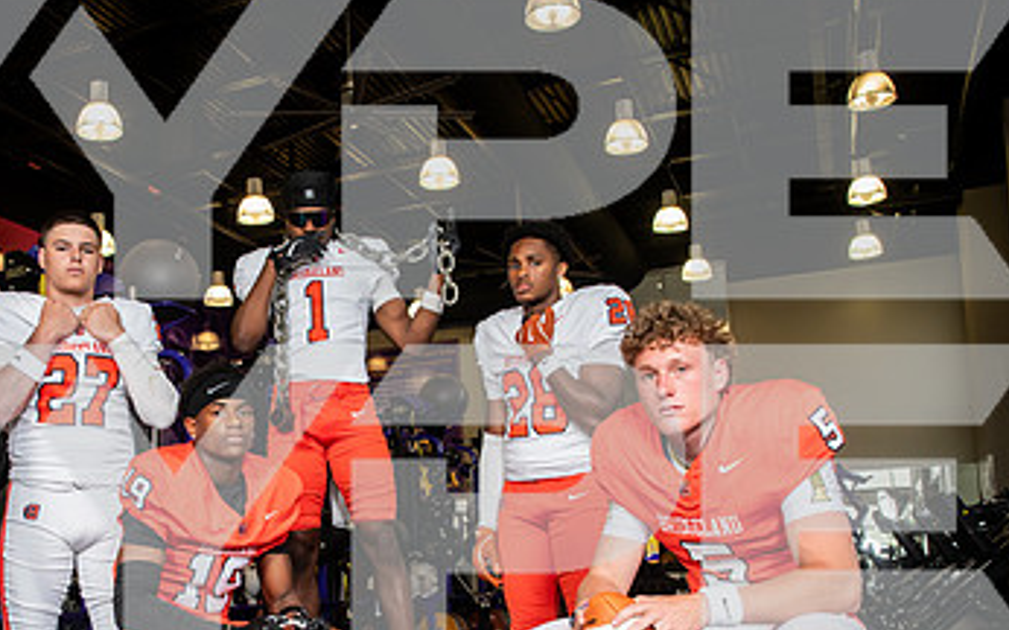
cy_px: 500
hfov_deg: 47.0
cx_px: 295
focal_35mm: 41
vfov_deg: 30.5
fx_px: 1127
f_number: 5.6
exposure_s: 1/250
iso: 500
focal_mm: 24
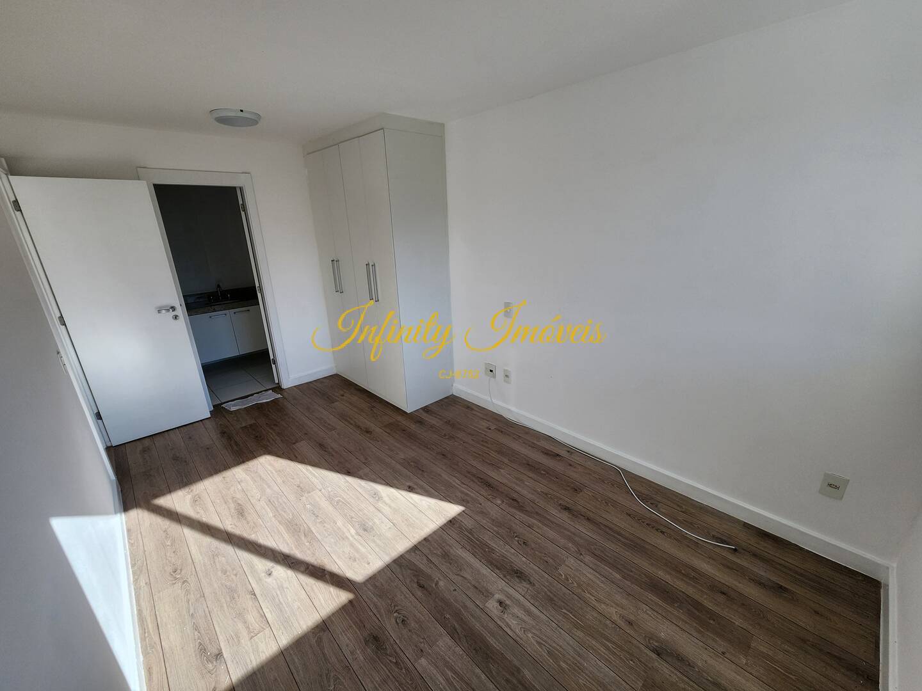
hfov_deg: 106.2
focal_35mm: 13
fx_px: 346
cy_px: 346
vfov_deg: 89.9
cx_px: 461
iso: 50
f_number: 2.2
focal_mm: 2.2
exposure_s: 1/262
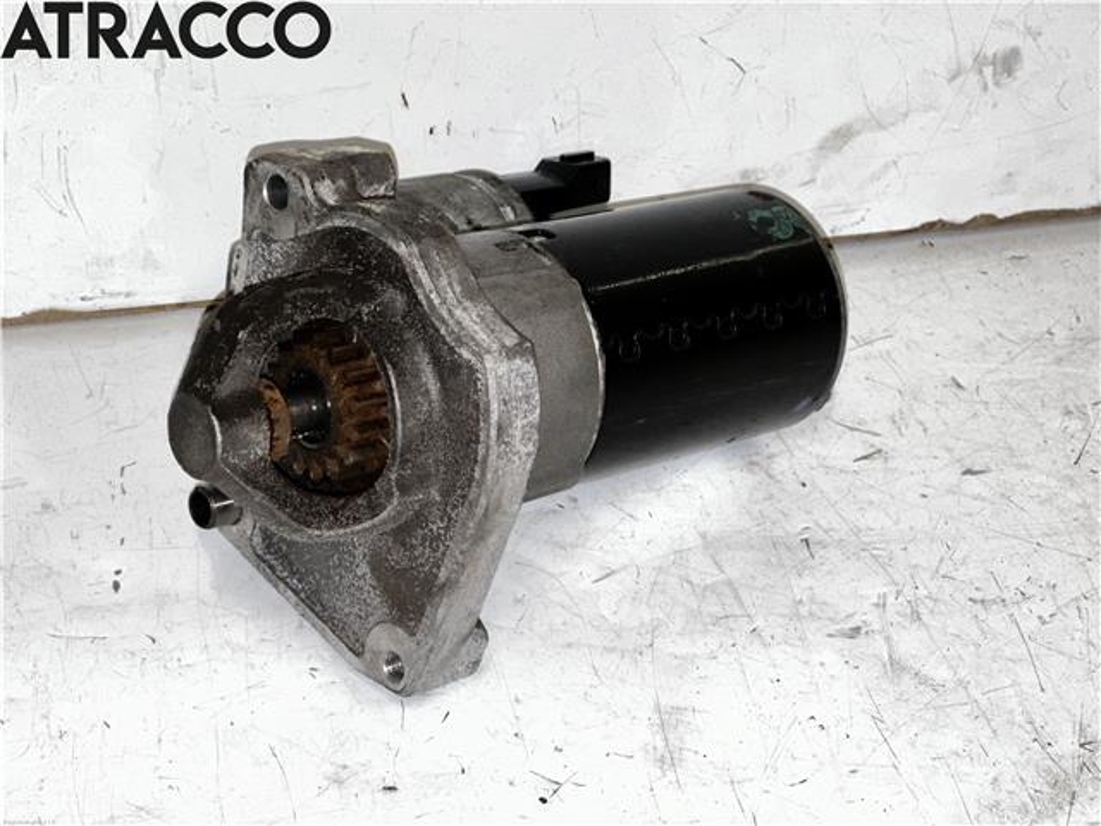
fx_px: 2449
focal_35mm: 77
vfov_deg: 19.1
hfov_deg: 25.3
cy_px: 413
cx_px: 550
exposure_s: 1/50
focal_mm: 9
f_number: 2.8
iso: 160
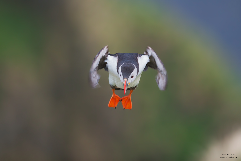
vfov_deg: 4.6
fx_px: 2008
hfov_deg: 6.9
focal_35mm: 300
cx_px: 120
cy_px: 80
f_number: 2.8
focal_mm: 300
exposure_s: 1/800
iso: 1250
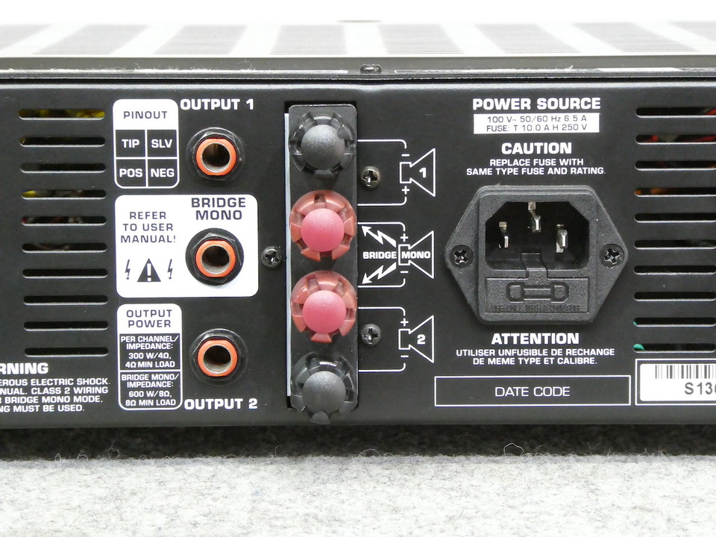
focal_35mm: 115
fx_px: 2379
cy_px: 268
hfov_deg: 17.1
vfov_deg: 12.9
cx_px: 358
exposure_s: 1/15
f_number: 5.1
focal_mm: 20.6
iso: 1600
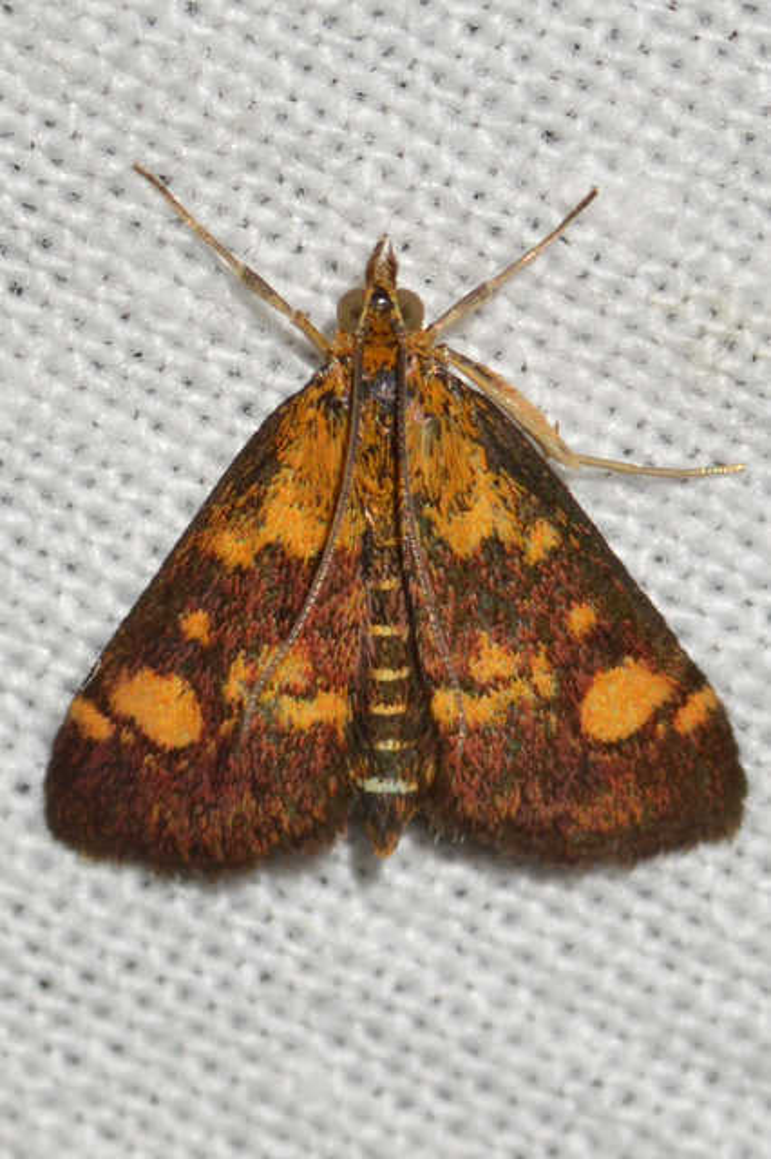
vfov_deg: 13.7
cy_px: 580
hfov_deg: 9.1
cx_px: 386
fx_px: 4824
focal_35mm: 150
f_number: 20
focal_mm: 100
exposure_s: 1/200
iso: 100
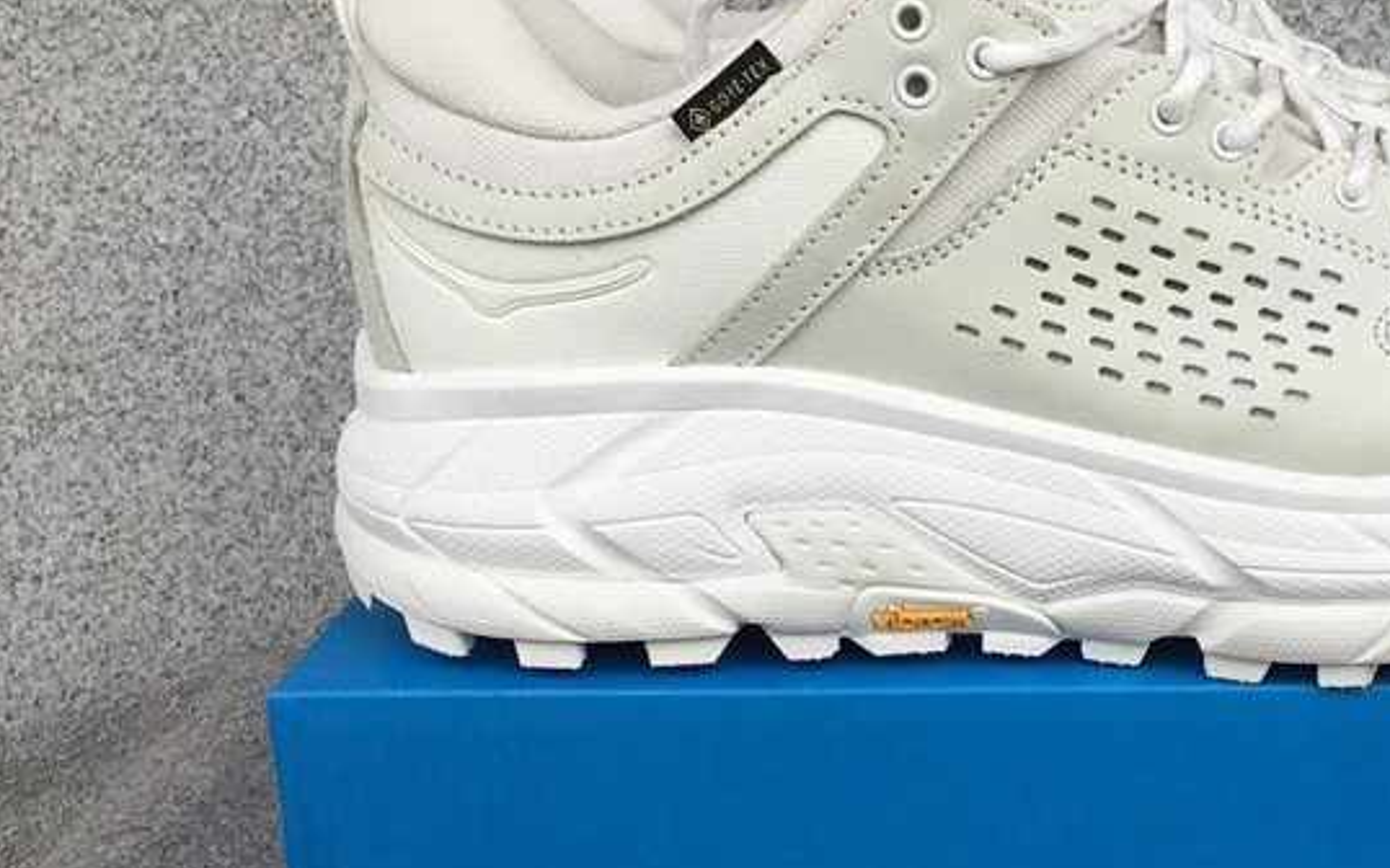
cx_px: 1057
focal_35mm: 55
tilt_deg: -19.1
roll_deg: +0.7
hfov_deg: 36.0
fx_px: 2083
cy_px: 518
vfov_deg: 23.5
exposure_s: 1/120
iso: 25
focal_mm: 3.3
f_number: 2.4
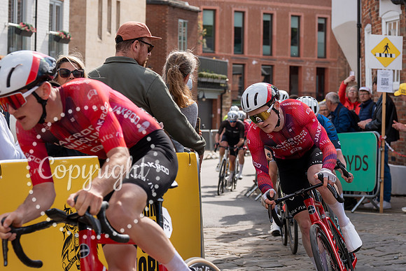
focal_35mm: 108
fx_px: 1221
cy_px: 73
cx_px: 198
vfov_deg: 12.6
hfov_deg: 18.9
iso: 250
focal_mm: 70
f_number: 5
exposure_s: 1/1000
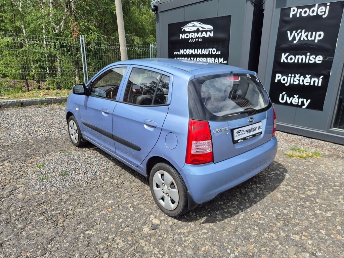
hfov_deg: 73.9
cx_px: 172
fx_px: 229
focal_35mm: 23
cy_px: 129
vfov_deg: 58.9
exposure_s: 1/1340
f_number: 1.8
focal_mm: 5.4
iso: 25
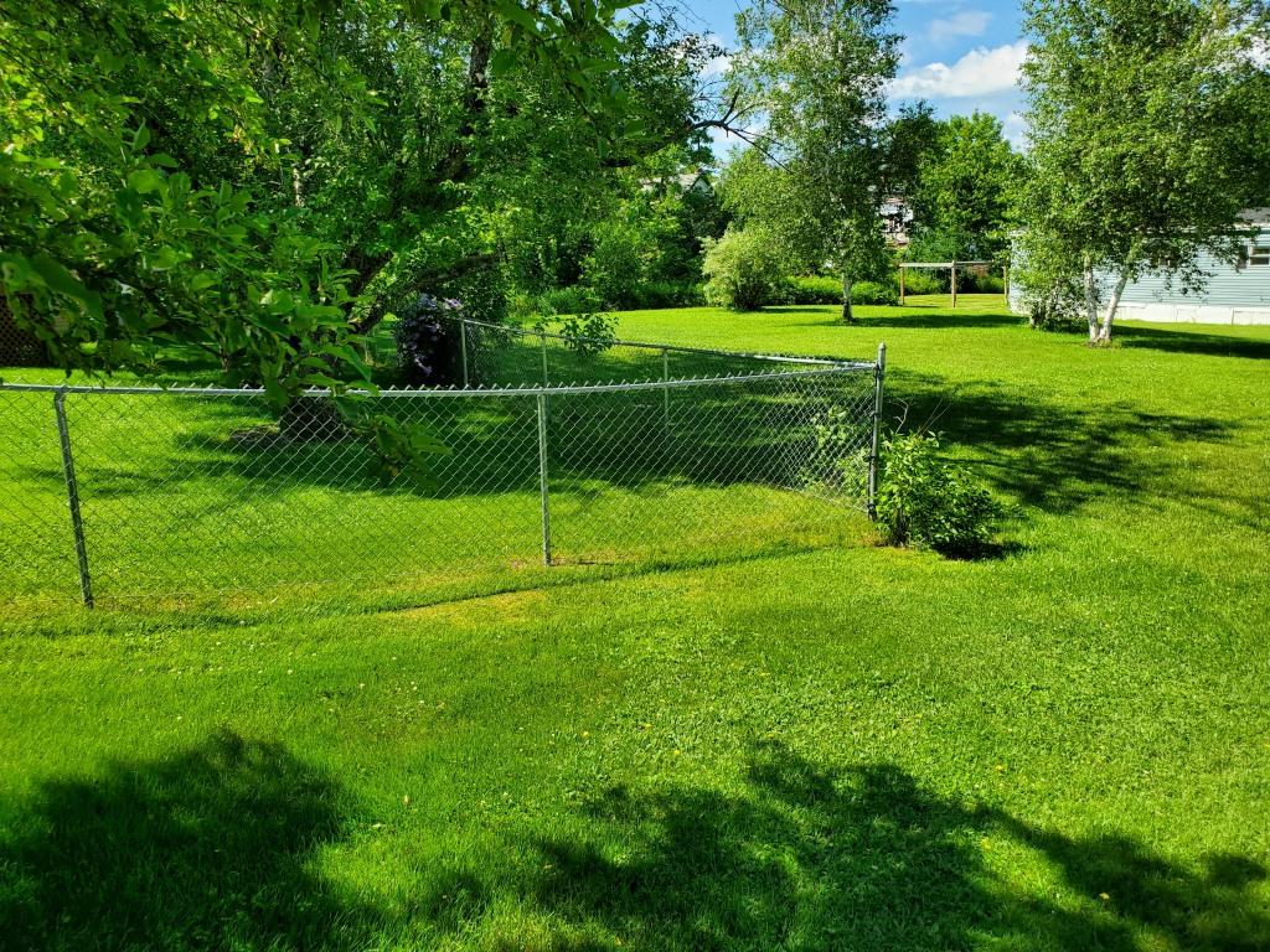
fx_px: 954
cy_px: 476
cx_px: 635
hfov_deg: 67.3
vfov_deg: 53.1
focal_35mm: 26
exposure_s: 1/924
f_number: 2.4
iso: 50
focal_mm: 4.3
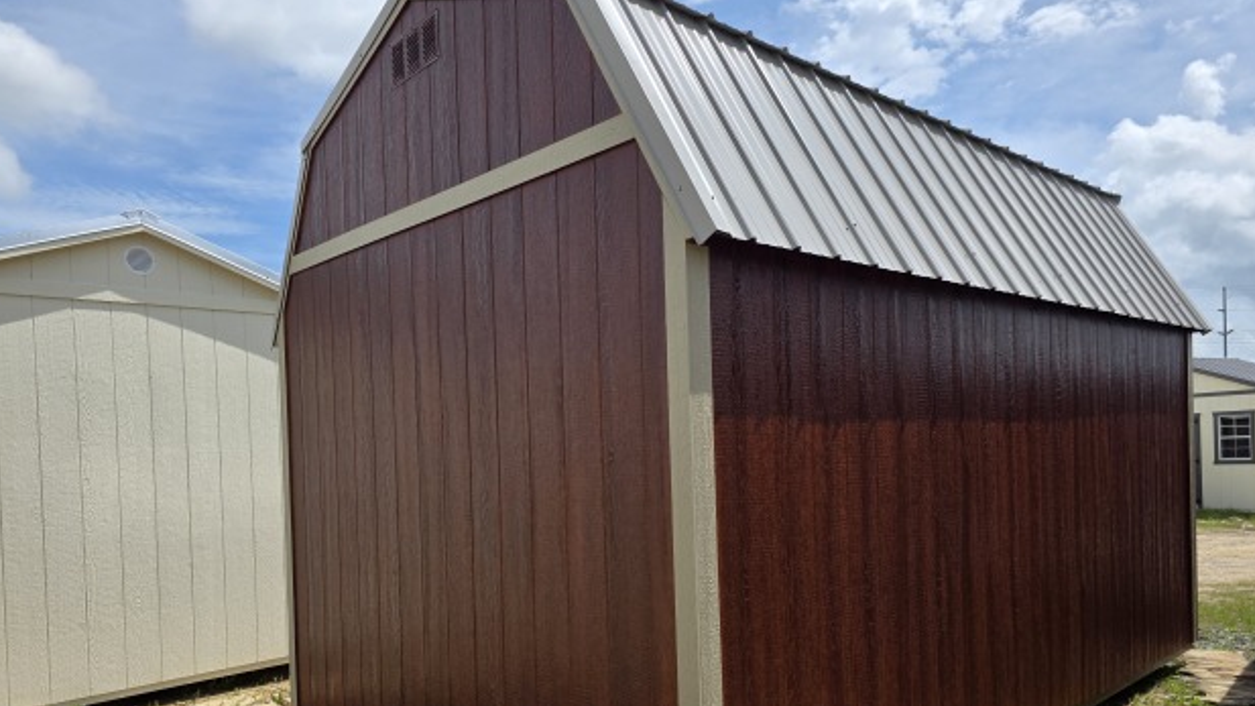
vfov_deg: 44.0
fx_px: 865
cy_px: 444
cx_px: 618
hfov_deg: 71.9
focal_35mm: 26
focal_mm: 6.3
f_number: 1.7
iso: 80
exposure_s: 1/7626
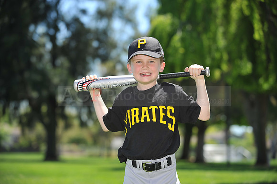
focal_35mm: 105
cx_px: 138
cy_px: 92
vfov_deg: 13.0
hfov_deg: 19.5
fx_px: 807
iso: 200
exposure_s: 1/1000
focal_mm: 105
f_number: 4
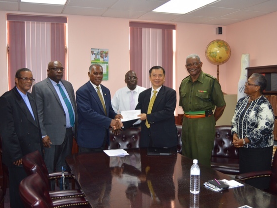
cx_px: 132
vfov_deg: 39.7
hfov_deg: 51.3
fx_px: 288
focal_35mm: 36
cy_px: 104
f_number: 3.5
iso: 560
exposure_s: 1/60
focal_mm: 22
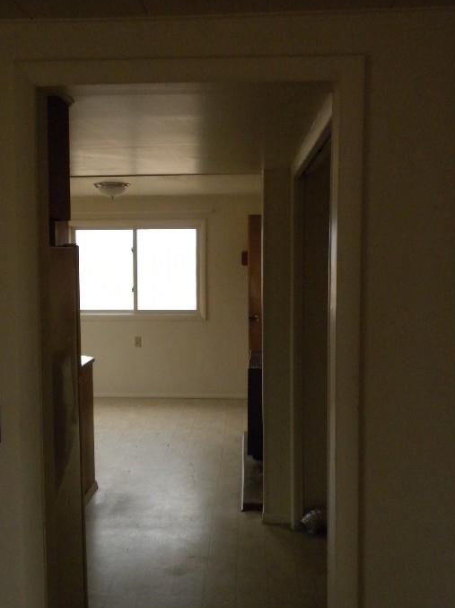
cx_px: 201
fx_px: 737
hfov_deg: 34.3
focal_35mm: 42
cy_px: 319
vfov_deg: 44.8
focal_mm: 6.6
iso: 400
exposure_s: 1/463
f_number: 3.5
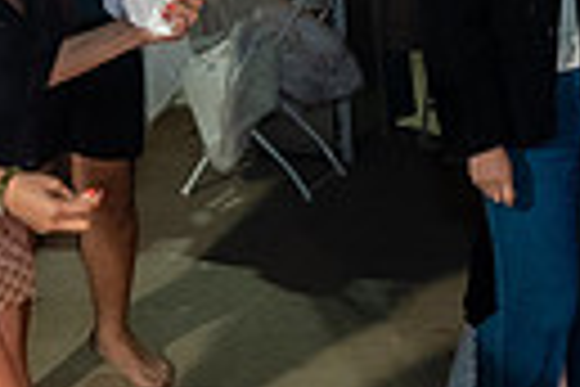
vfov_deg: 12.6
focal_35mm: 108
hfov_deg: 18.8
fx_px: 1740
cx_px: 432
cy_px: 34
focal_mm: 24
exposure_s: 1/160
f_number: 2.8
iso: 1000
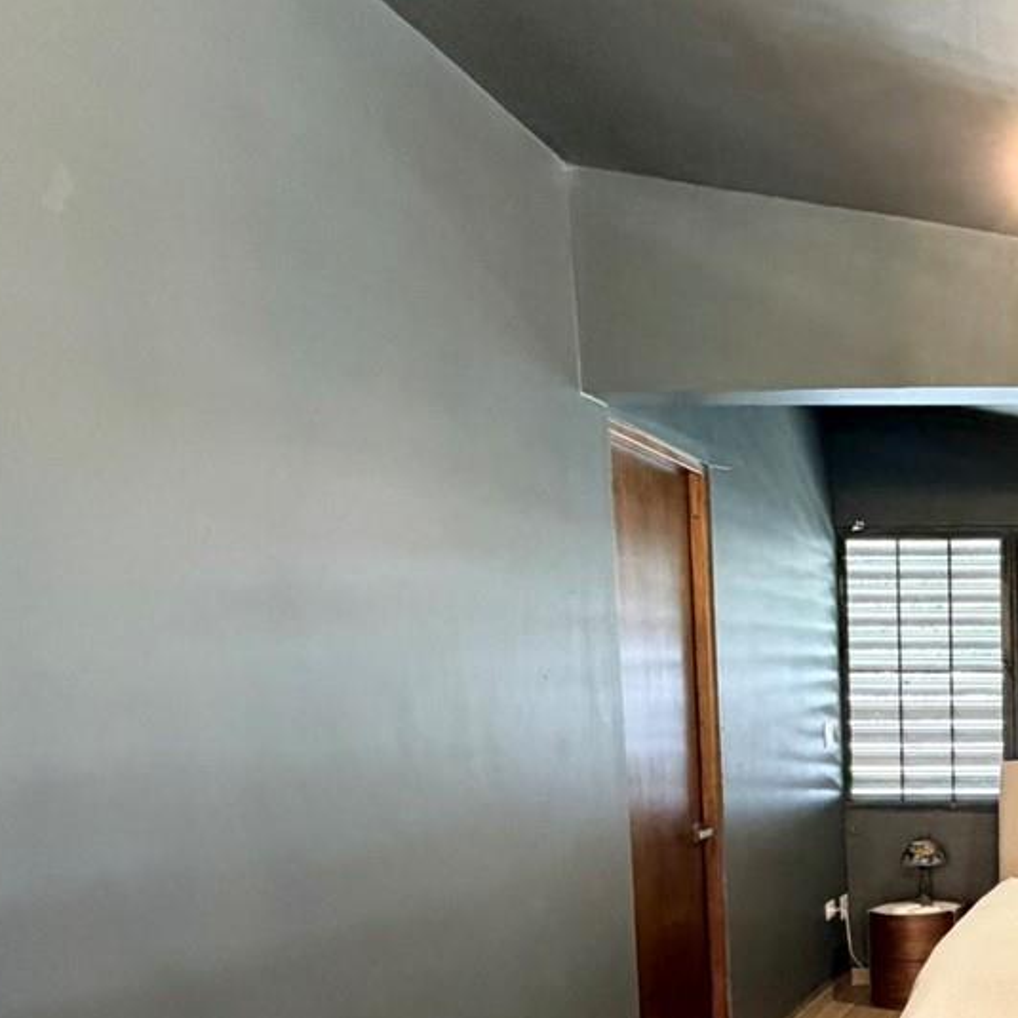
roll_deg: +0.5
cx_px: 1159
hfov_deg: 36.7
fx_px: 1231
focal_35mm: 37
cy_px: 803
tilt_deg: -5.6
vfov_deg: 43.0
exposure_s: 1/60
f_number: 2.2
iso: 800
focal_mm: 2.22
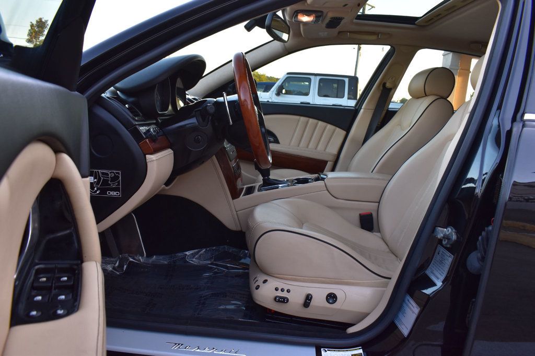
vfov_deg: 47.9
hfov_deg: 67.4
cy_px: 178
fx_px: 401
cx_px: 268
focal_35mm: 27
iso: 400
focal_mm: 18
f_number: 8
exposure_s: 1/50
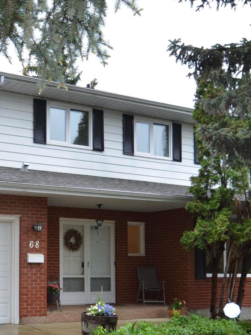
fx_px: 496
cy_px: 233
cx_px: 2
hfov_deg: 26.9
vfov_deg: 36.7
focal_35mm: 51
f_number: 2.8
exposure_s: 1/125
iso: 250
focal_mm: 13
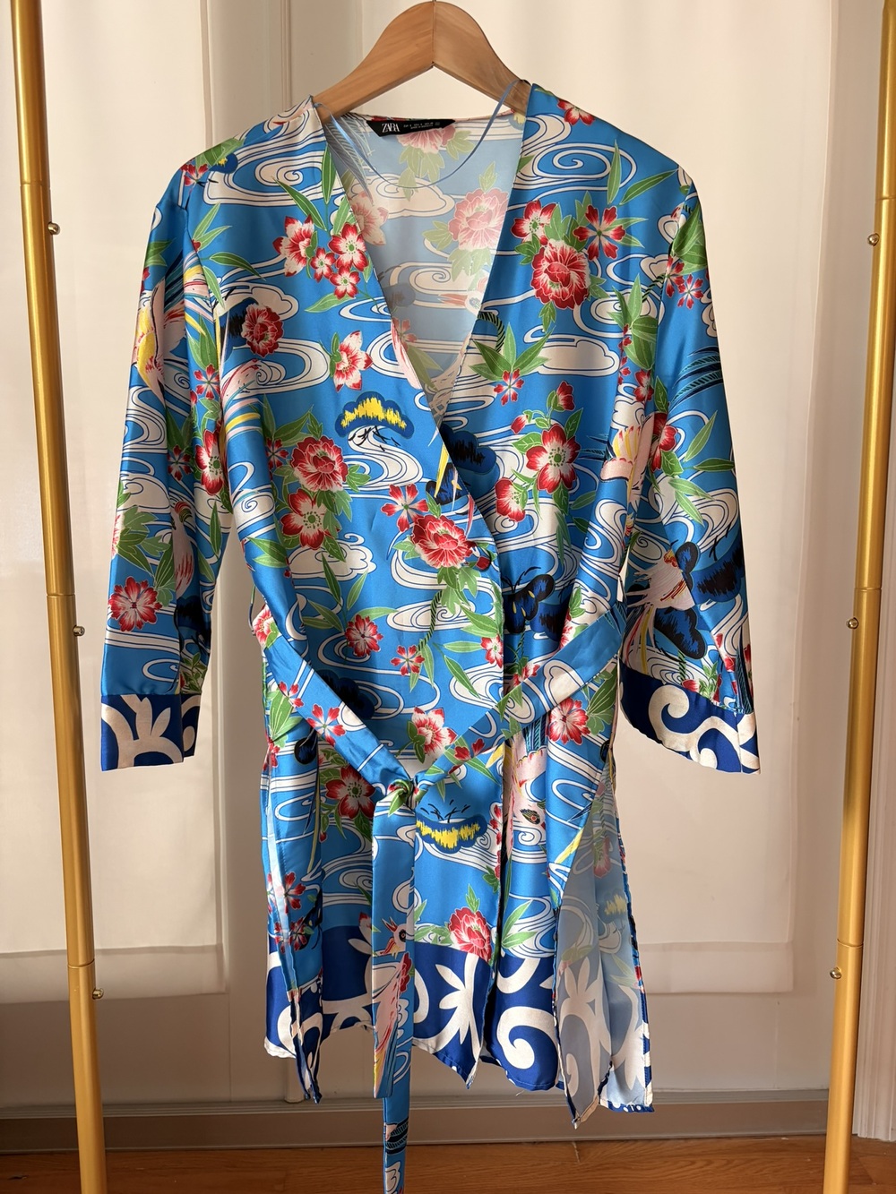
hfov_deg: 53.1
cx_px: 448
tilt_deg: -5.7
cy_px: 597
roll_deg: -1.3
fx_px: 897
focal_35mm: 26
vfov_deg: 67.3
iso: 125
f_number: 1.6
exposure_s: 1/60
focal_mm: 5.96
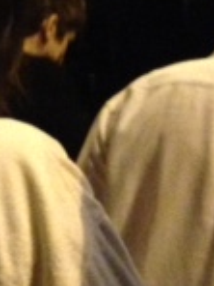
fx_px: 1179
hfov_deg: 10.3
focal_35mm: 143
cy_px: 21
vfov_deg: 13.7
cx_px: 17
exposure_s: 1/15
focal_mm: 4.12
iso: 800
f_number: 2.4
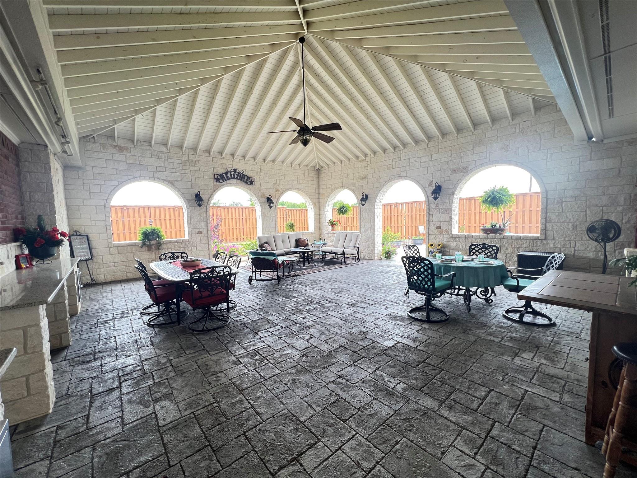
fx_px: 239
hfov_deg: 106.2
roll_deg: +1.5
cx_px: 318
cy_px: 239
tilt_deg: -3.9
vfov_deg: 89.9
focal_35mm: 13
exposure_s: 1/99
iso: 80
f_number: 1.8
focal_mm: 1.57
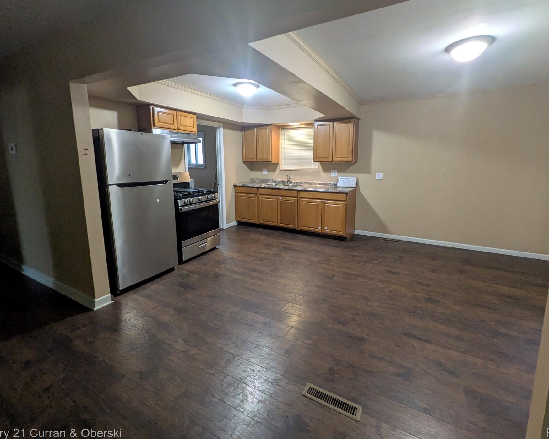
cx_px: 287
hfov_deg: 93.1
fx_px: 260
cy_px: 201
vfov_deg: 80.2
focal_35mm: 16
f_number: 2.2
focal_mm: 1.83
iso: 258
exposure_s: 1/30
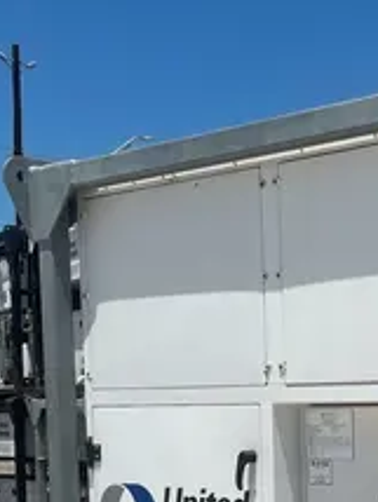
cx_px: 472
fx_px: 1293
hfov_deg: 15.9
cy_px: 574
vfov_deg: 20.8
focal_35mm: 89
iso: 32
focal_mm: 4.2
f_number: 1.6
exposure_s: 1/7813
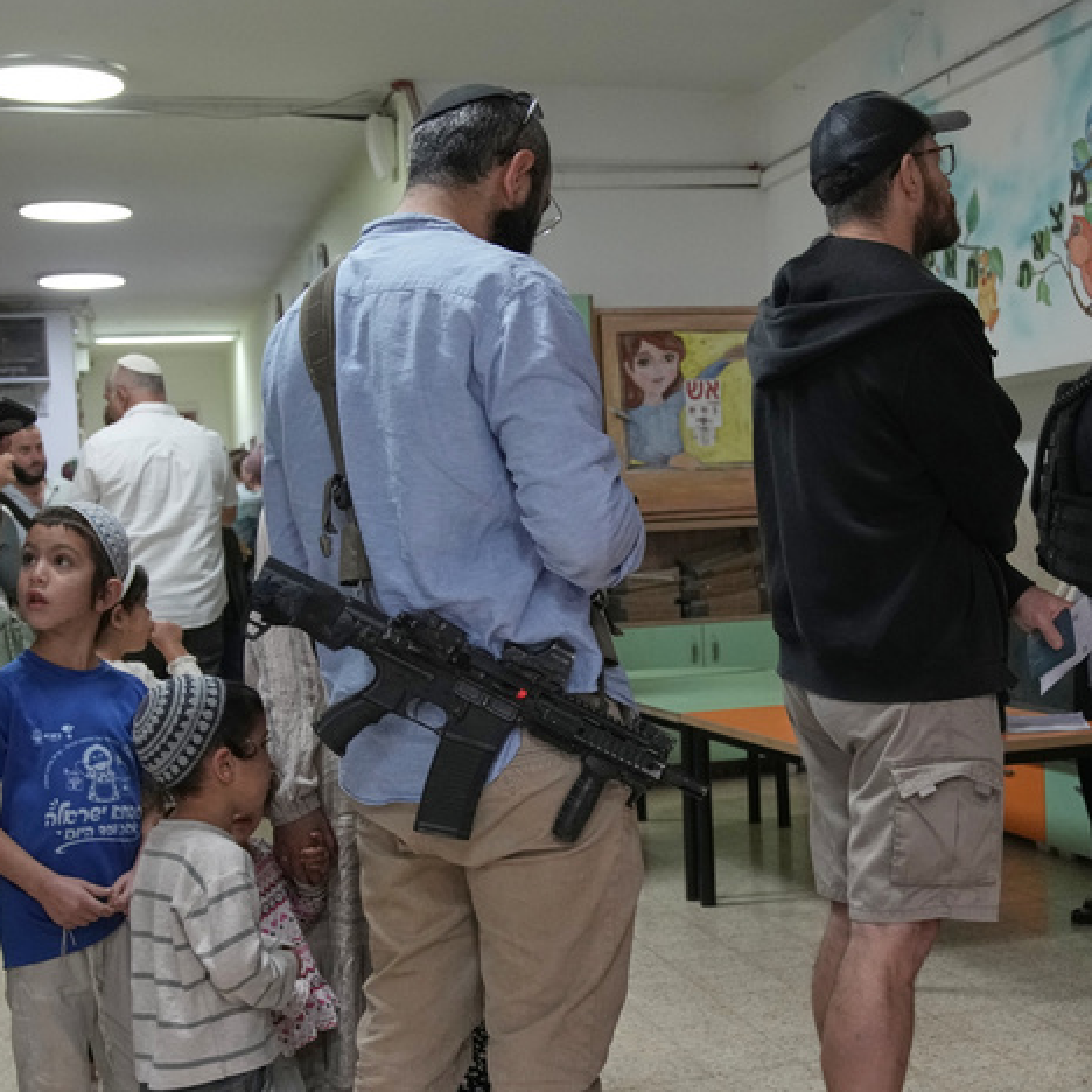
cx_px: 693
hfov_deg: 32.6
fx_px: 1856
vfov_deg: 32.6
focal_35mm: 52
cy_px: 691
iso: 3200
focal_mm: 28
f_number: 4.5
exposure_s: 1/320
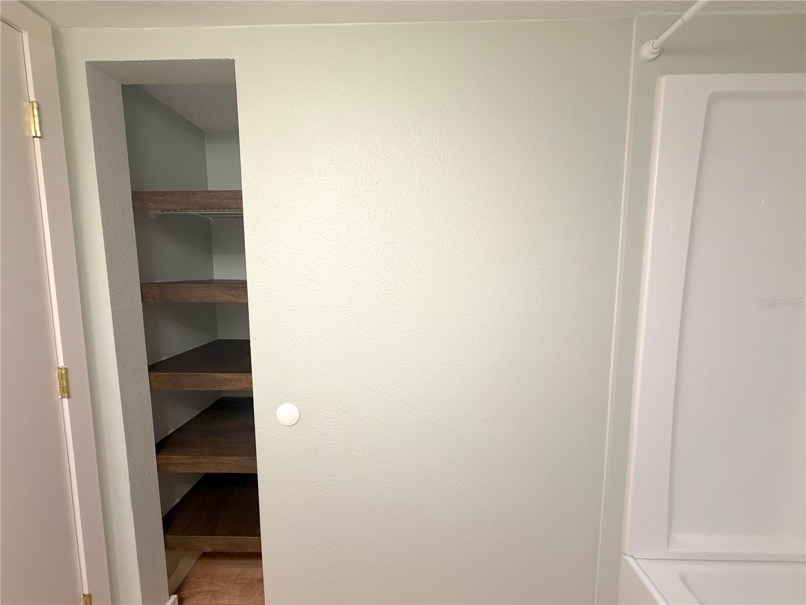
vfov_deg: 85.7
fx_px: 326
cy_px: 302
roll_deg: +0.5
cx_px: 403
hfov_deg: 102.1
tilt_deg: -6.3
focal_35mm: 14
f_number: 2.2
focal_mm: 2.22
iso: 250
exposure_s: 1/60
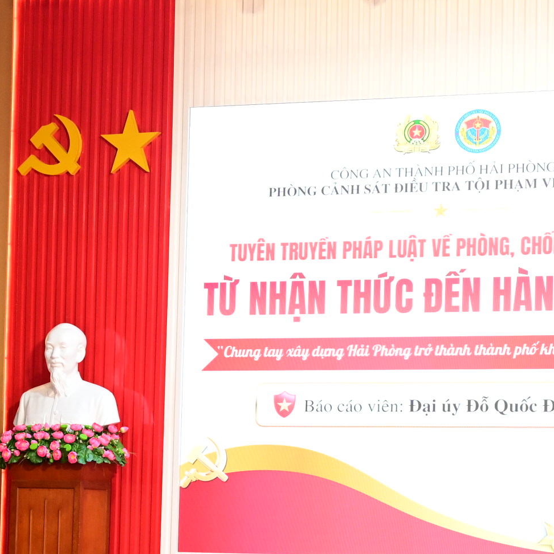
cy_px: 359
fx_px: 2680
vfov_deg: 11.8
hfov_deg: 11.8
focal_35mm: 148
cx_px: 454
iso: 2500
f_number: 4
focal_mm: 56
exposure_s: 1/160
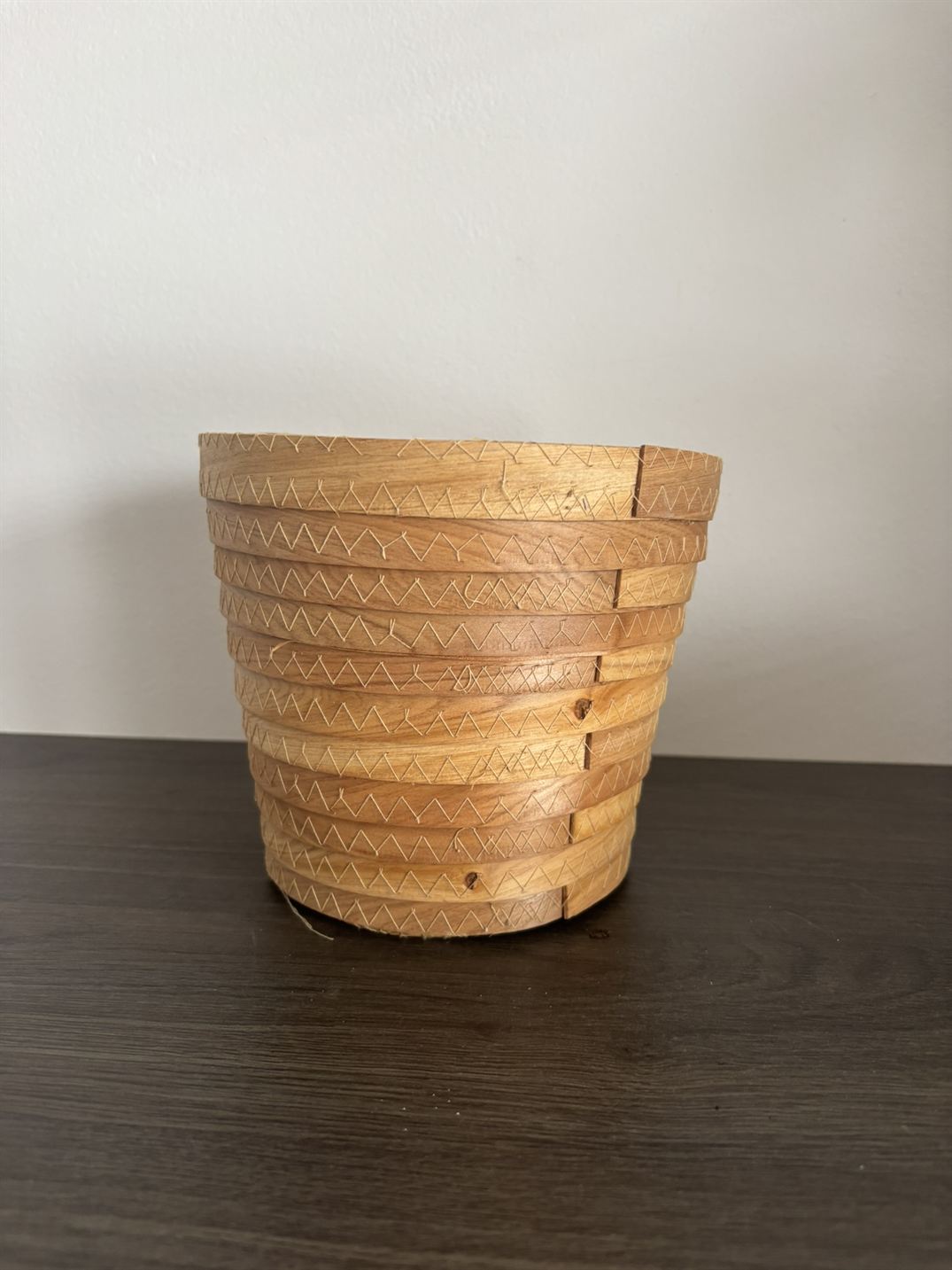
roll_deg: -0.9
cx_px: 476
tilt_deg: -11.5
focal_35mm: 26
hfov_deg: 53.1
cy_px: 635
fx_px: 953
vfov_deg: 67.3
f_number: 1.6
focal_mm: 5.96
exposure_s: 1/62
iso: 125
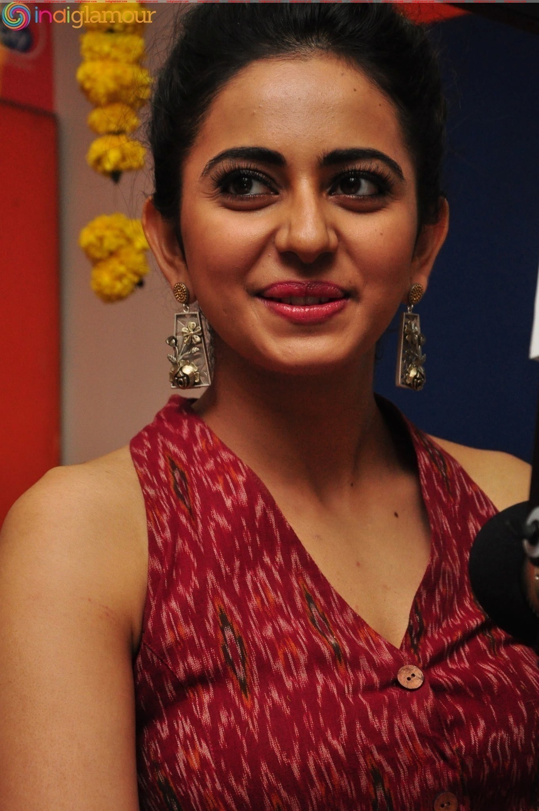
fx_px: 2364
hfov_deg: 13.0
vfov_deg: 19.5
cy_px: 406
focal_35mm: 105
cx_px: 270
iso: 1250
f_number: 8
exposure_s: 1/125
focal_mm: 70
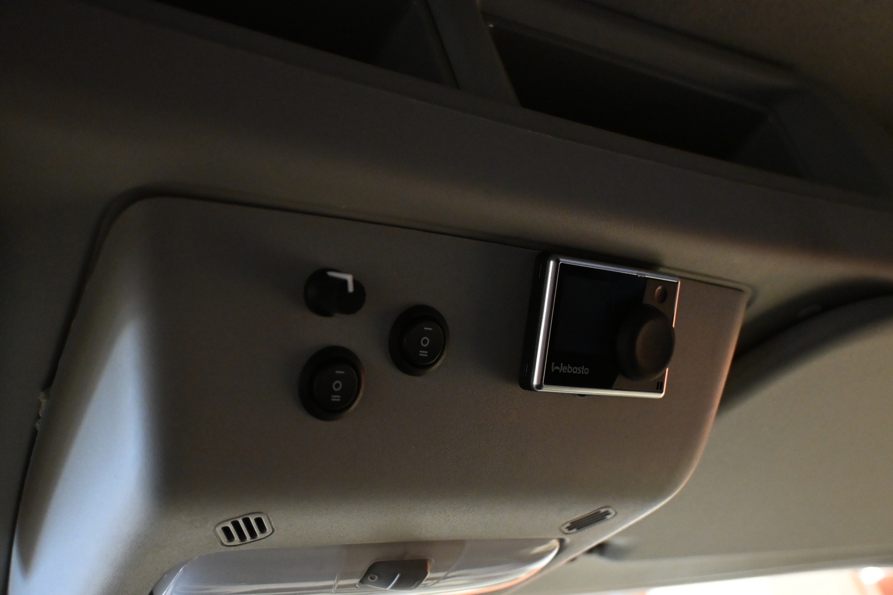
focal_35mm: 42
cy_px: 298
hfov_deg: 46.4
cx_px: 446
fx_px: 1042
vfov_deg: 31.9
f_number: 4.5
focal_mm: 28
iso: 4500
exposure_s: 1/60
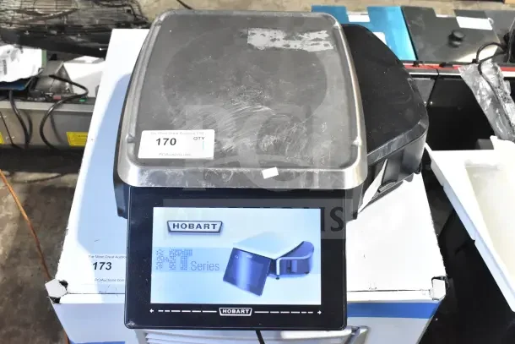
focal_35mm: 39
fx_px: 558
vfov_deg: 34.2
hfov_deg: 49.5
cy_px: 172
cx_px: 258
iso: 6400
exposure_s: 1/250
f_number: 8
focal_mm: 26
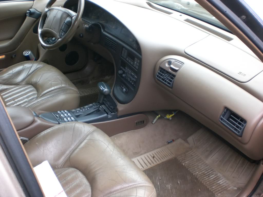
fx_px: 289
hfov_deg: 49.0
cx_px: 132
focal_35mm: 38
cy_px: 98
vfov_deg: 37.7
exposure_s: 1/125
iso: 200
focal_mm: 6.3
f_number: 3.1
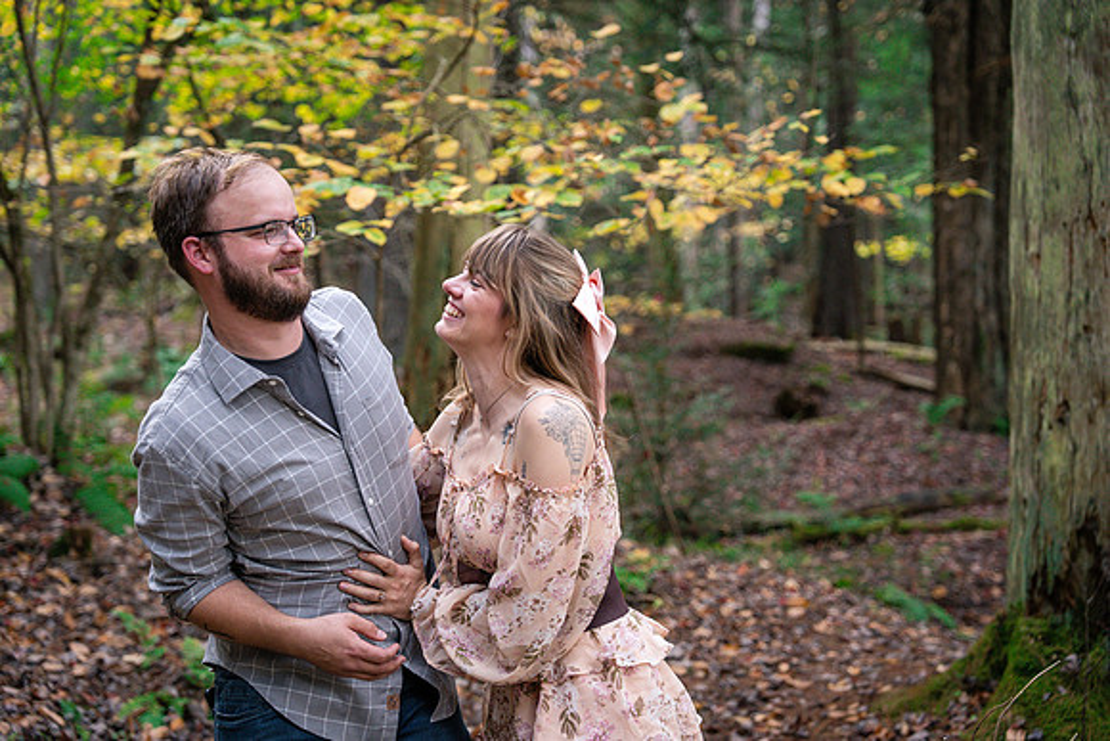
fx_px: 1727
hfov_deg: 35.6
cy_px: 370
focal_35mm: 56
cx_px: 555
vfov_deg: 24.2
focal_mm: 56
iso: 2000
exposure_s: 1/320
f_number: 2.8
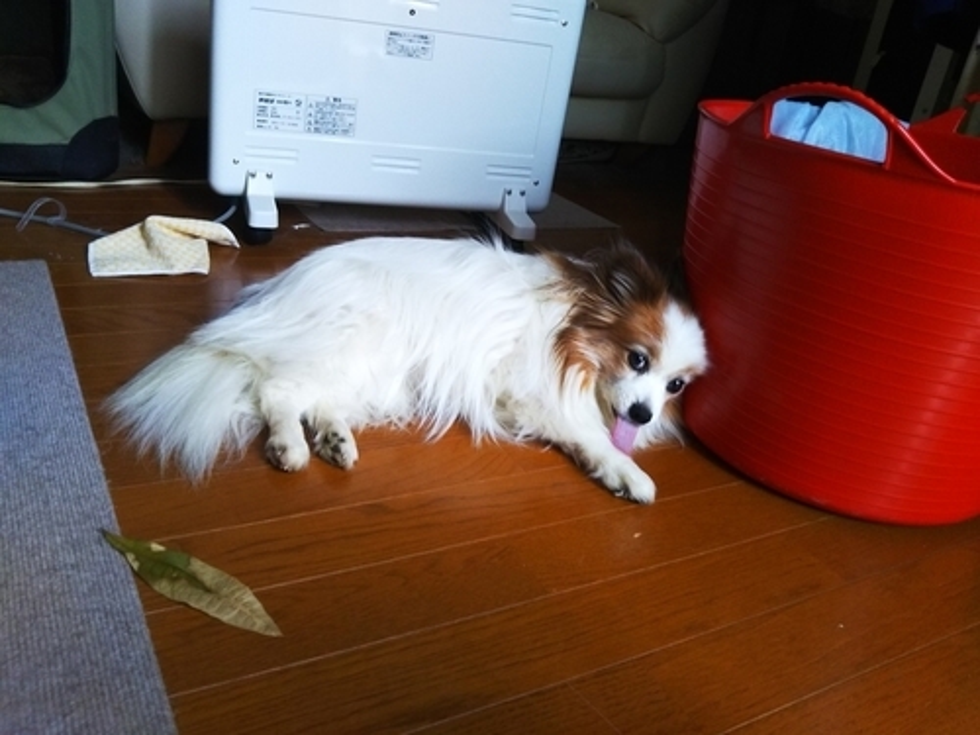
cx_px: 490
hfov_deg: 60.0
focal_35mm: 30
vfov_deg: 46.8
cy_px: 368
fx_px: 849
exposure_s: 1/30
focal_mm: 4
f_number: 2.2
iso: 125
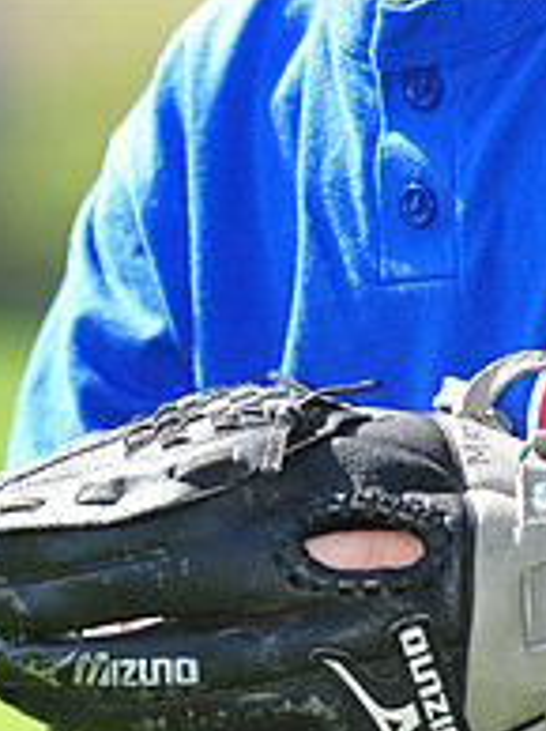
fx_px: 12119
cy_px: -124
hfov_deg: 2.6
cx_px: 584
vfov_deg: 3.4
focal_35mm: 575
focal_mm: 200
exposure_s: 1/400
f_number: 4.5
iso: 200
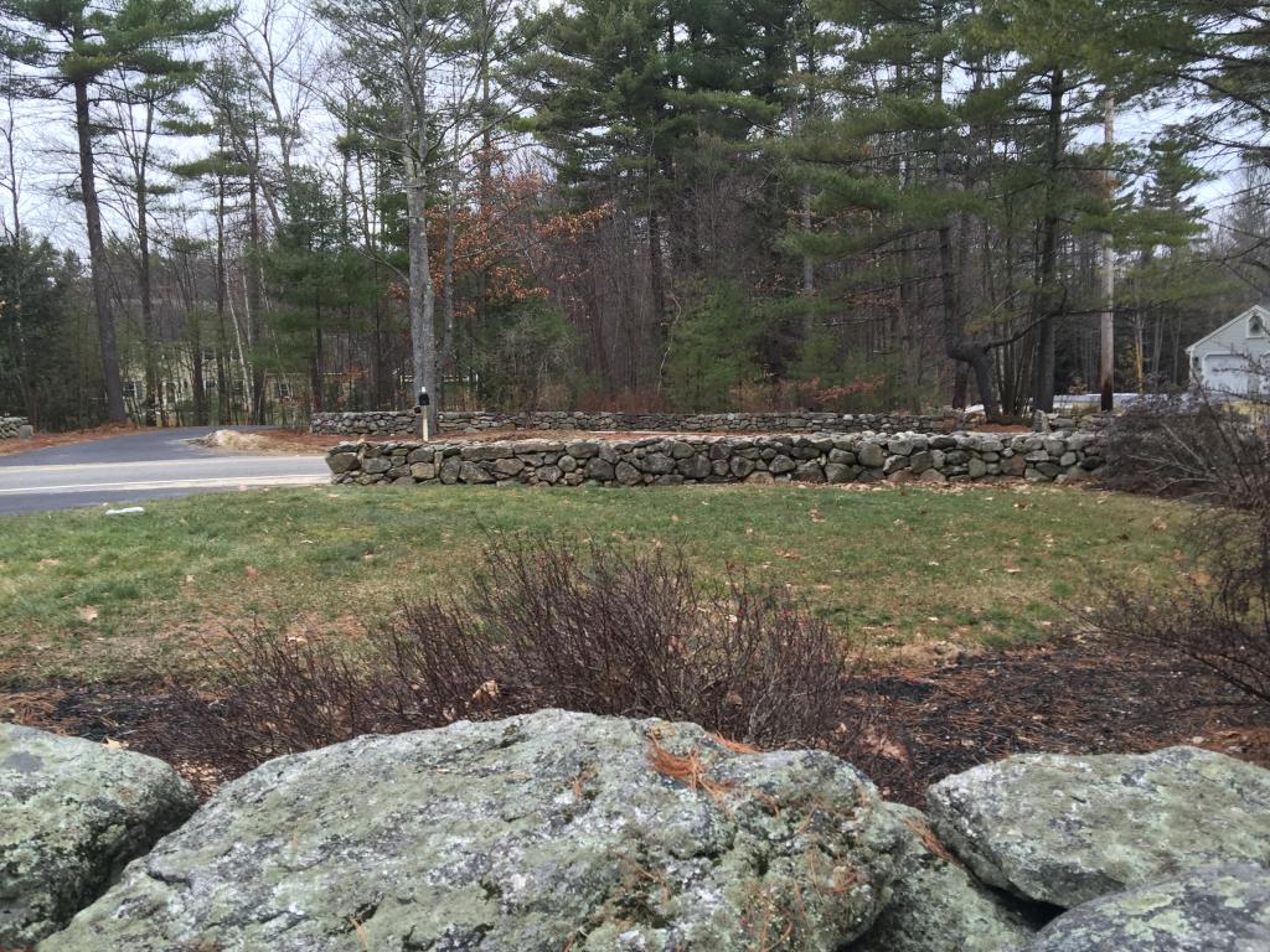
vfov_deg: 48.2
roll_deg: +0.2
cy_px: 476
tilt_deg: -3.1
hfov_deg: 61.7
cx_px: 635
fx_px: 1064
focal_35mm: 29
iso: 32
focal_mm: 4.15
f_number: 2.2
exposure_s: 1/60
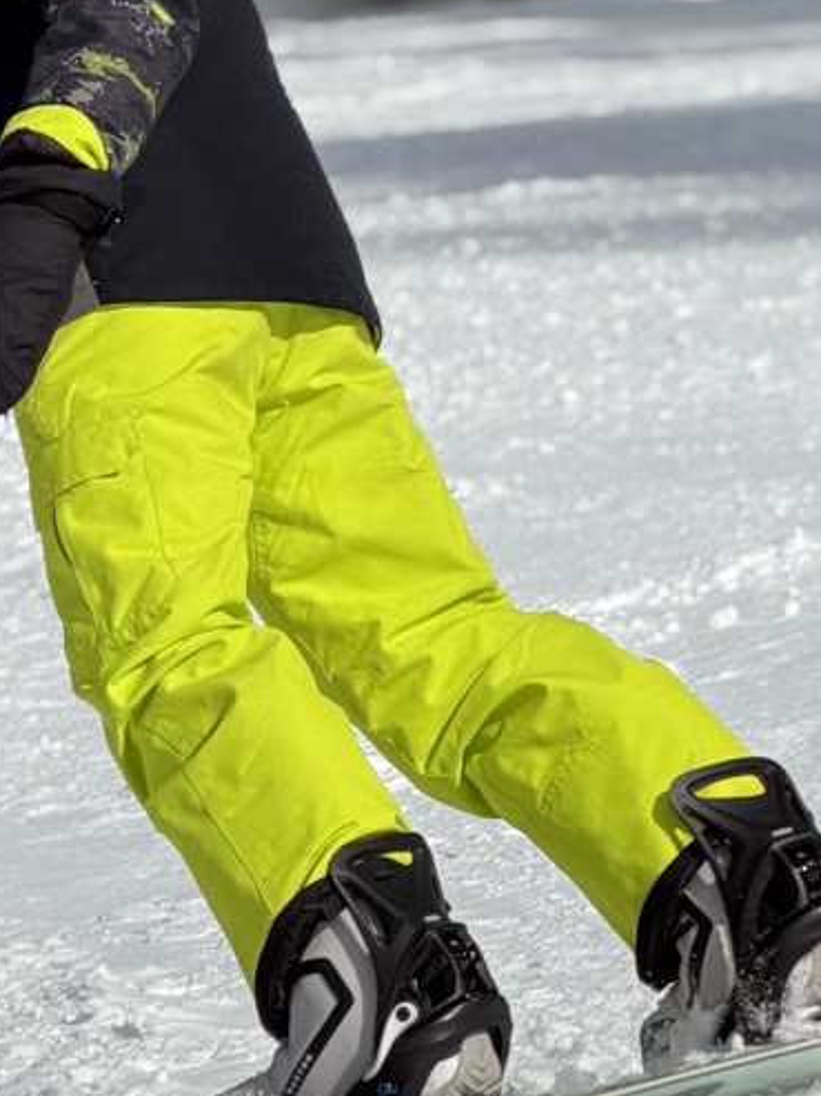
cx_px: 550
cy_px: 242
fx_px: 12818
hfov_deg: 3.7
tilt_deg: +7.9
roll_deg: -0.1
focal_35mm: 405
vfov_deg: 4.9
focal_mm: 16.89
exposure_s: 1/1259
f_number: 2.8
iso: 20
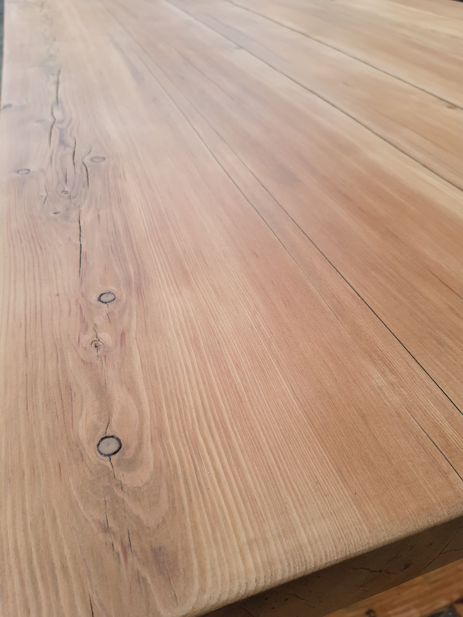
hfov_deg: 53.1
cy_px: 308
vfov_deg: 67.3
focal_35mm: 26
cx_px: 232
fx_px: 464
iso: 40
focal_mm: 3.92
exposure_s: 1/597
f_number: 1.7
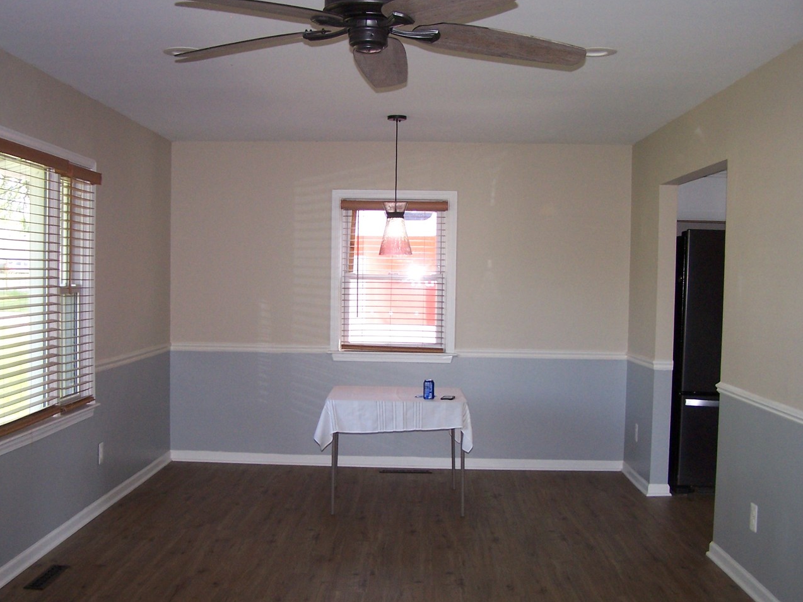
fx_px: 997
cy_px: 319
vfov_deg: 33.6
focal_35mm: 43
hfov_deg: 43.8
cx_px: 373
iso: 140
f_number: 2.8
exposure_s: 1/60
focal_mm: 6.3
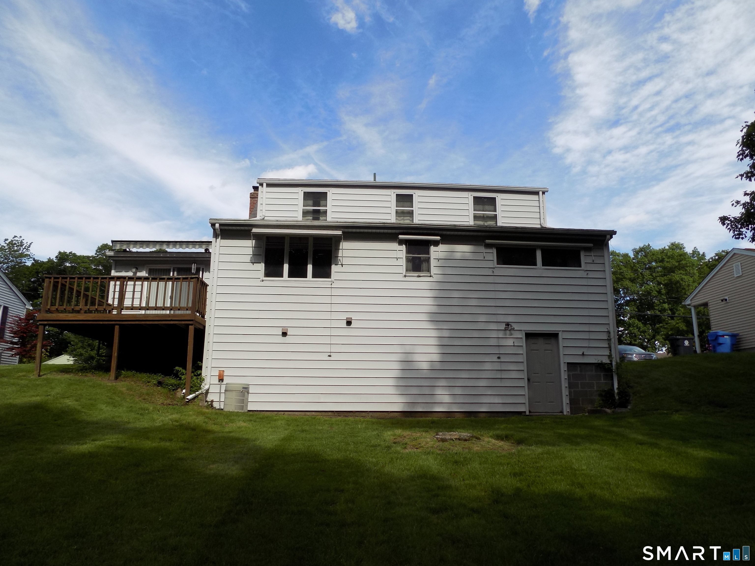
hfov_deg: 71.6
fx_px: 523
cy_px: 283
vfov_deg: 56.8
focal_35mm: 24
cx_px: 378
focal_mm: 4.3
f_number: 3.1
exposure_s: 1/800
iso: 80
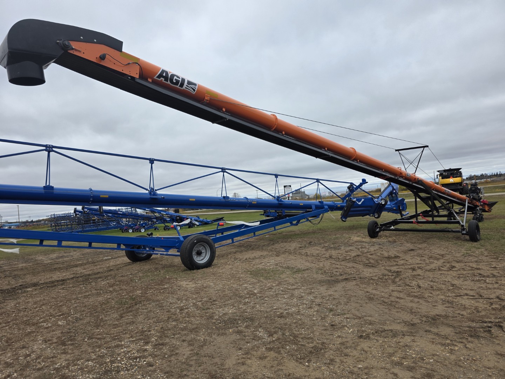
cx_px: 252
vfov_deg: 58.9
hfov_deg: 73.9
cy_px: 190
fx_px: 336
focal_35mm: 23
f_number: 1.7
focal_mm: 6.3
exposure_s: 1/3327
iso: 80
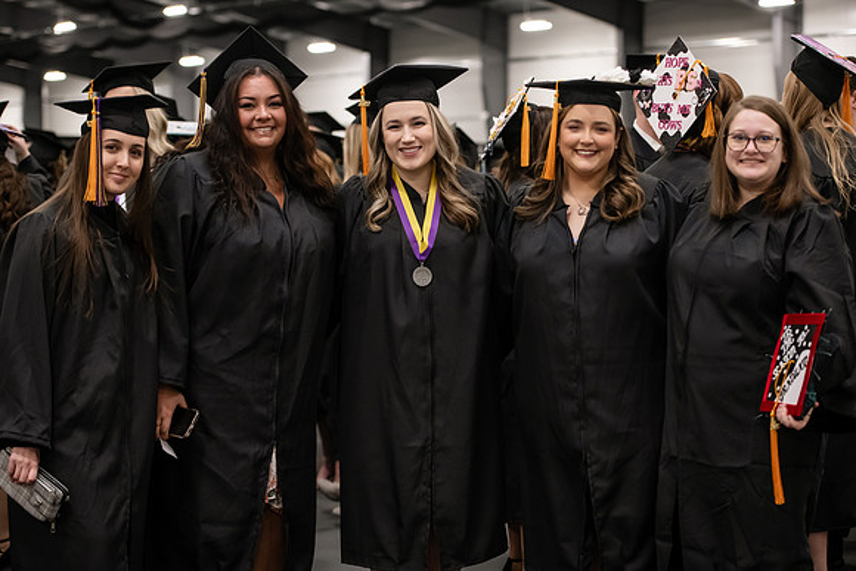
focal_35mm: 70
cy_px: 286
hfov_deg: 28.8
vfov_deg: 19.5
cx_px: 428
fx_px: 1665
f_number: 3.2
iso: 2000
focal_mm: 70
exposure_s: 1/200
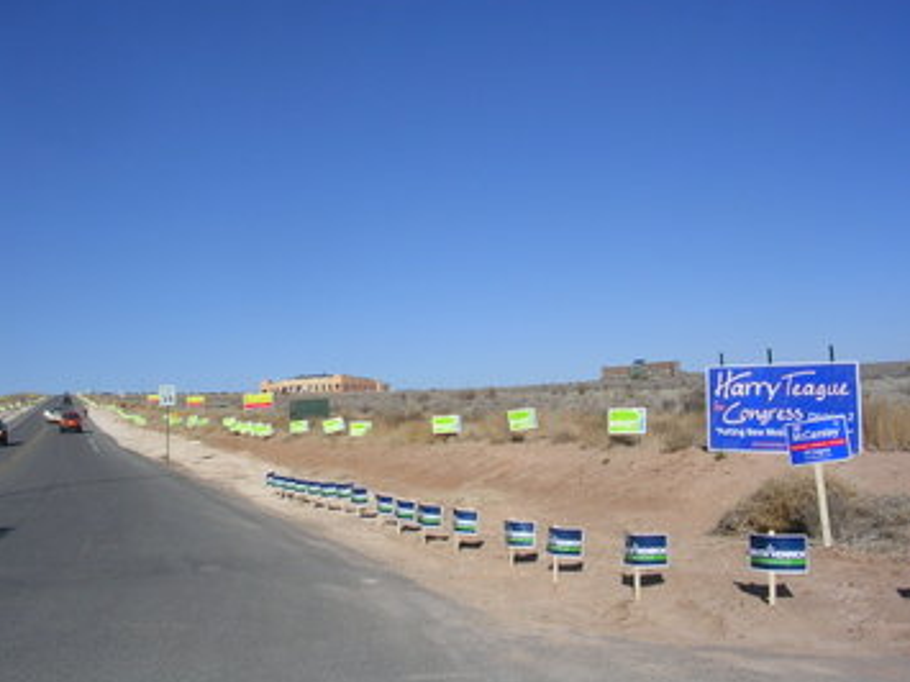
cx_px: 463
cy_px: 335
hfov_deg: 47.9
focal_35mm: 39
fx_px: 1025
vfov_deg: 36.8
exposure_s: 1/716
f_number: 5.6
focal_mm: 5.8
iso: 71
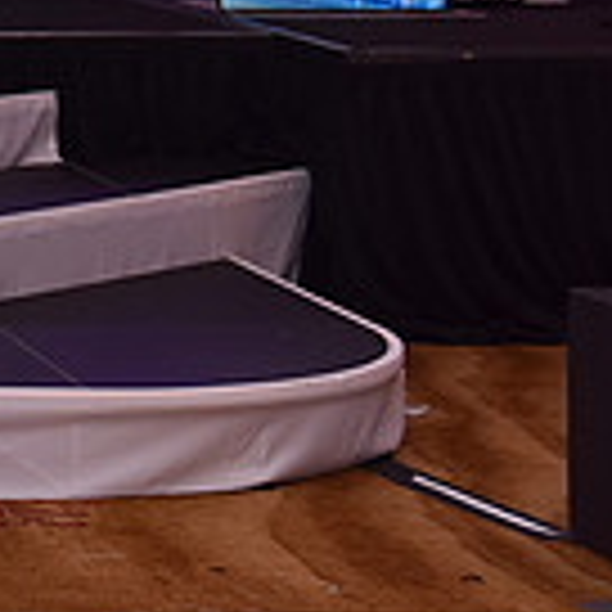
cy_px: -2
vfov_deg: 10.0
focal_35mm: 174
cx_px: -657
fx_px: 3480
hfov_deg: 9.3
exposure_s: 1/250
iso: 1000
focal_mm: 48
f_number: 4.5
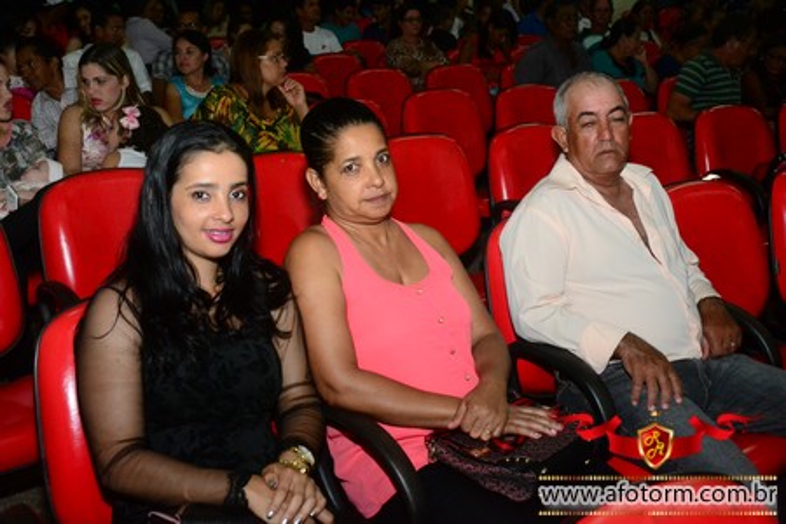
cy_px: 262
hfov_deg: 46.4
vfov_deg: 31.9
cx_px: 393
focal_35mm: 42
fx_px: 917
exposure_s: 1/80
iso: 3200
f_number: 6.3
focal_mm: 28
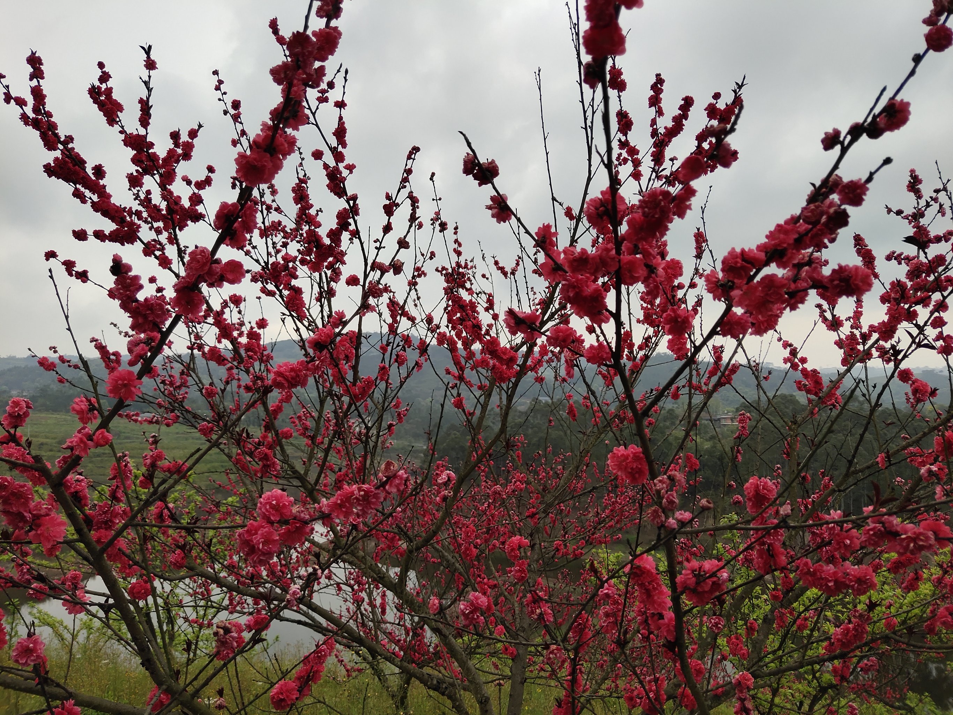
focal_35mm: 29
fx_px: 798
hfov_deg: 61.7
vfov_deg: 48.2
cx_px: 476
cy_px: 358
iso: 50
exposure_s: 1/556
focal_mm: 4.27
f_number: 1.8
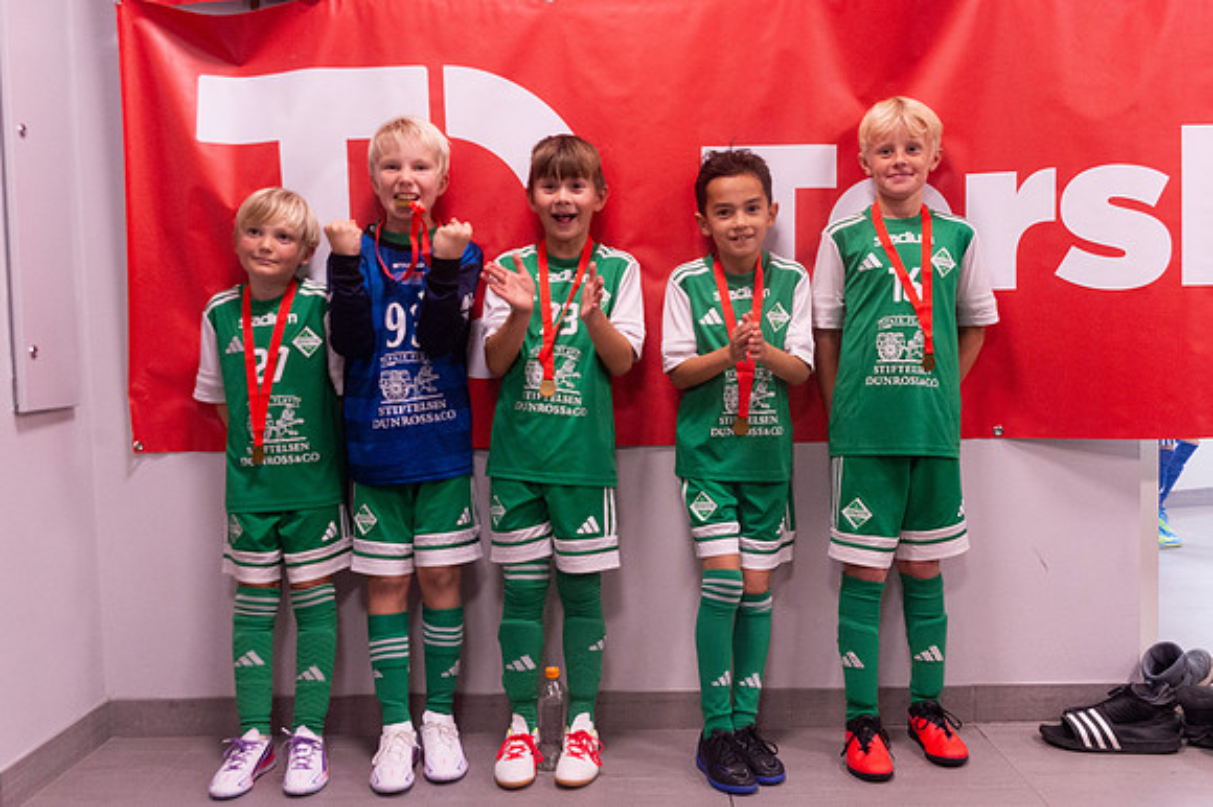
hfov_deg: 55.9
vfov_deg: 38.9
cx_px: 606
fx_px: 1143
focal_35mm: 34
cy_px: 404
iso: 5600
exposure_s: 1/250
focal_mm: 31
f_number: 3.5
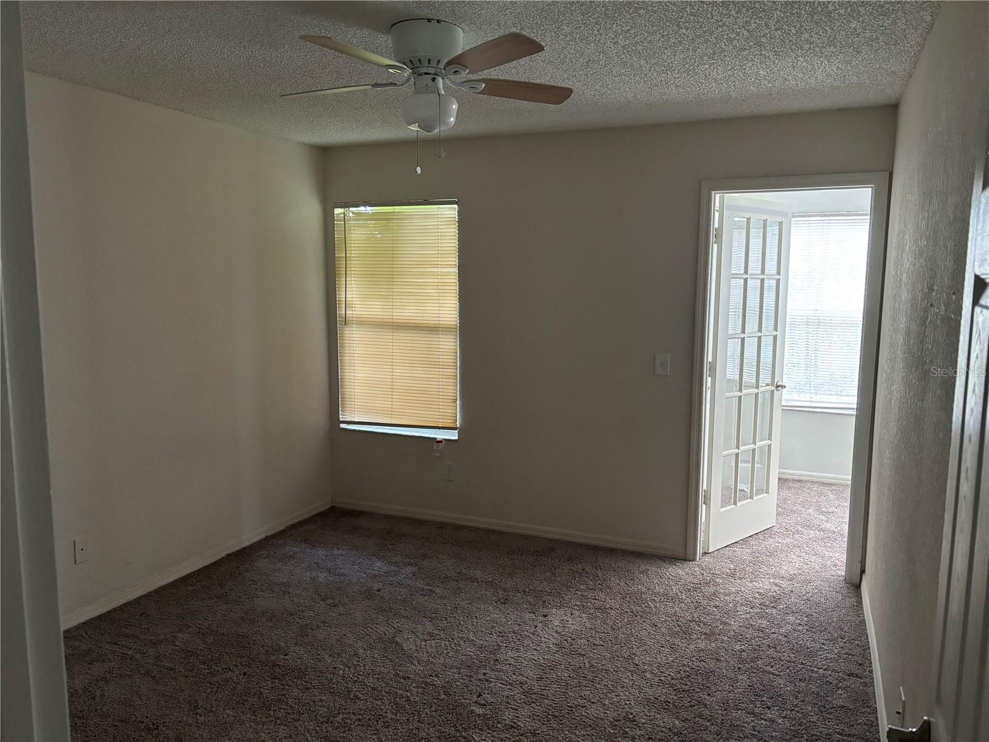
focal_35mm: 26
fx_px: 743
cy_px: 371
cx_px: 494
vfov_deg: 53.1
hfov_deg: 67.3
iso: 500
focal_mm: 5.96
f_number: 1.6
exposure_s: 1/46
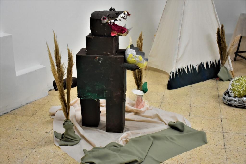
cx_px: 123
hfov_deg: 38.9
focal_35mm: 51
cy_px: 82
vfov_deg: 26.5
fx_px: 349
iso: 1600
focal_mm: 34
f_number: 5
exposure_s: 1/100
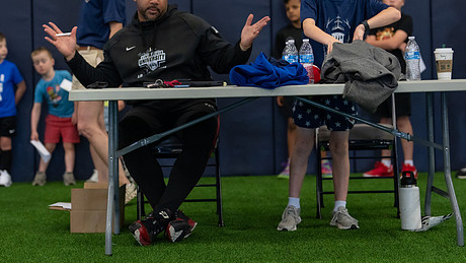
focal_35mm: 86
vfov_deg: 14.1
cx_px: 178
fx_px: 1063
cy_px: 94
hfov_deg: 24.7
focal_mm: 50
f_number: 1.4
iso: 1250
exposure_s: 1/1000
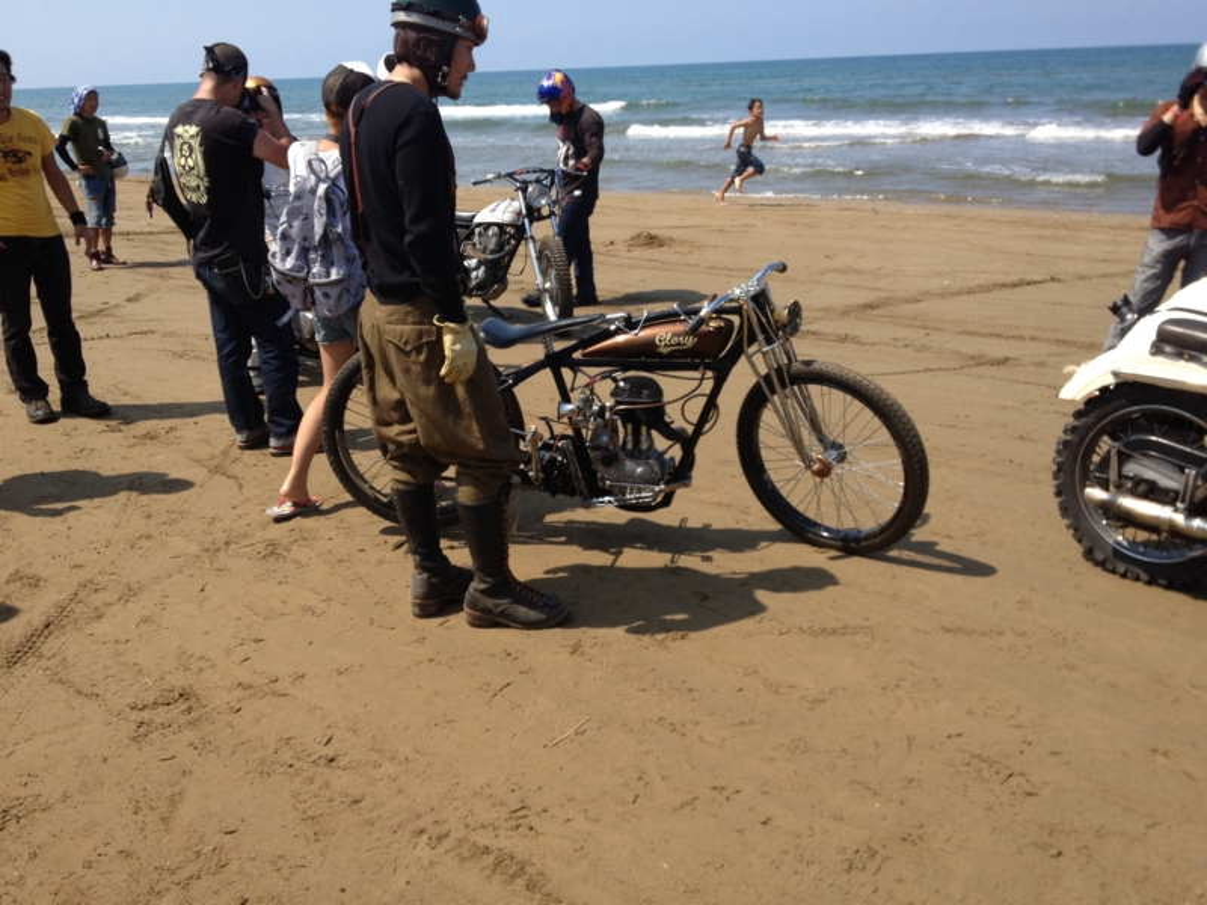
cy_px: 452
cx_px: 604
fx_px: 1220
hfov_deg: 52.6
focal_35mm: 35
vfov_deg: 40.7
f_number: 2.4
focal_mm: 4.28
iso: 64
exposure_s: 1/1255
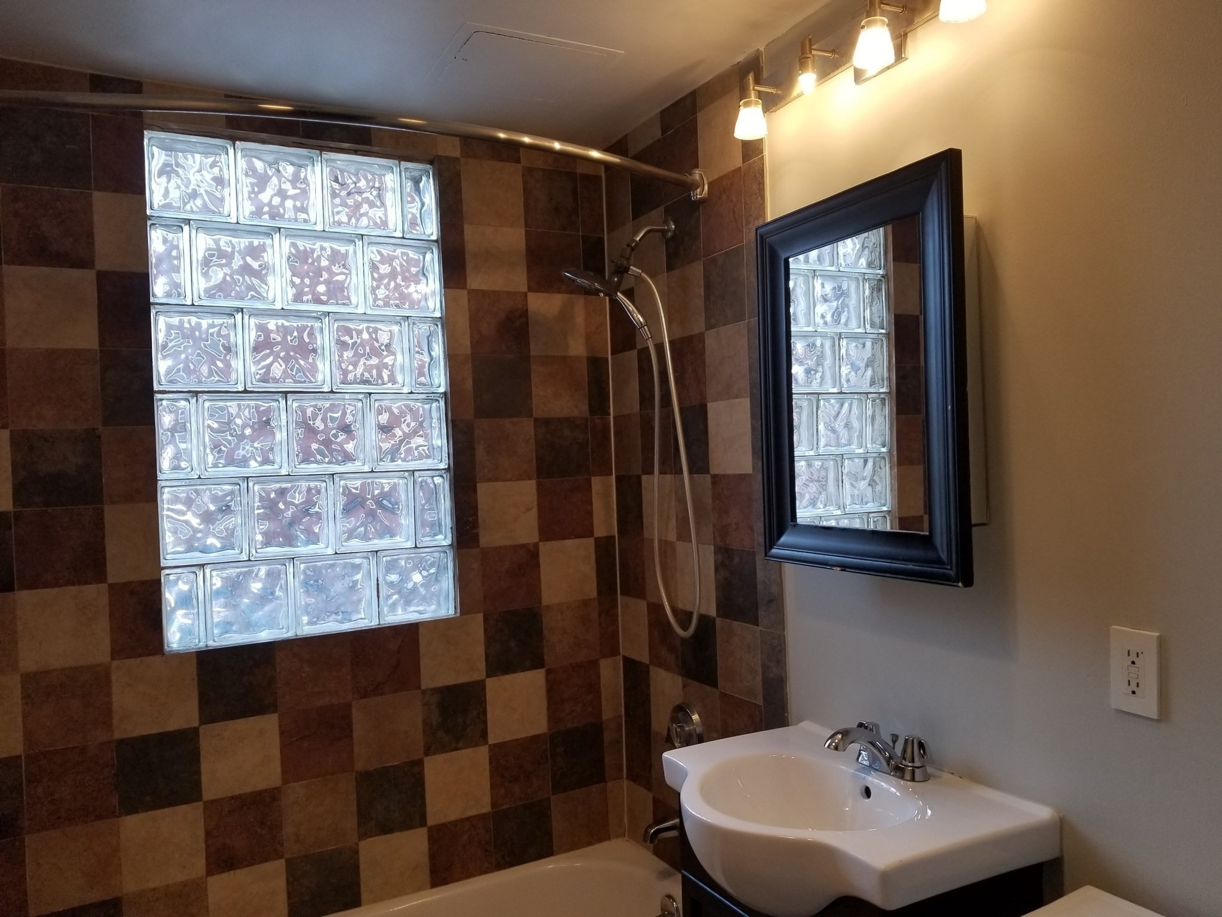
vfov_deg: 53.1
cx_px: 611
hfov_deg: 67.3
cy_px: 458
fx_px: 918
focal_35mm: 26
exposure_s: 1/120
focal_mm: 4.3
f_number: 1.7
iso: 100
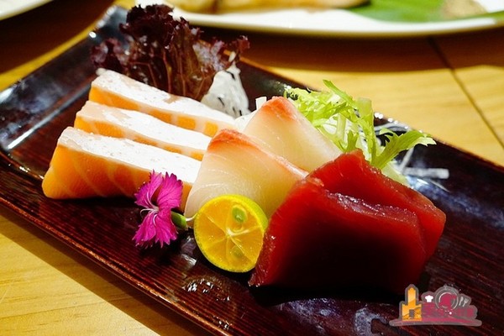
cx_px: 252
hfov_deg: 53.1
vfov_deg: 36.9
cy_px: 168
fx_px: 504
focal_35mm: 36
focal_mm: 24
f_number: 4
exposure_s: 1/60
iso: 2500
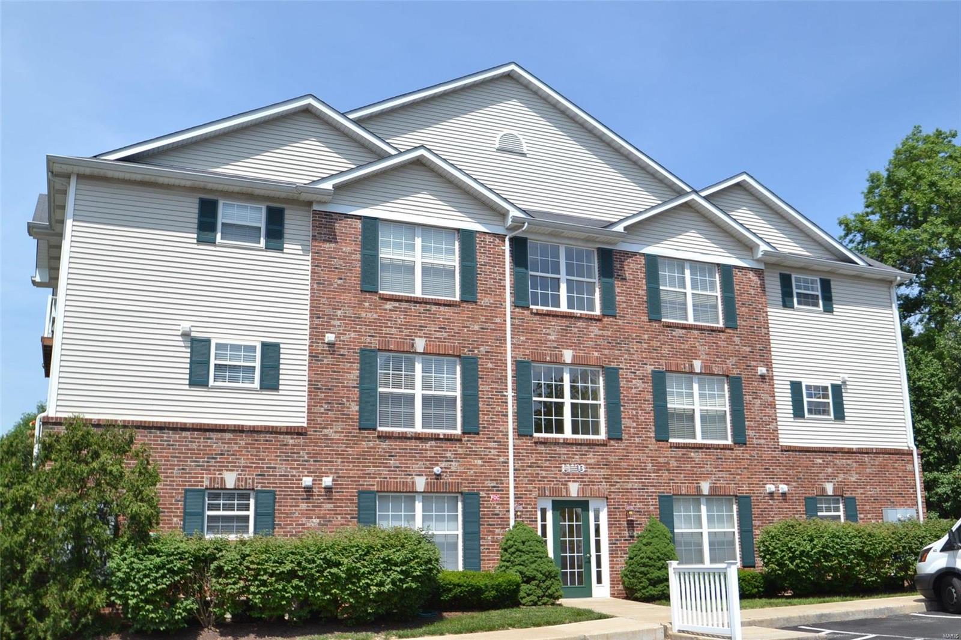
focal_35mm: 33
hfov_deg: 57.2
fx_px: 881
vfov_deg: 40.0
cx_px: 480
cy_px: 320
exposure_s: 1/1000
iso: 400
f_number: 6.3
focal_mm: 22
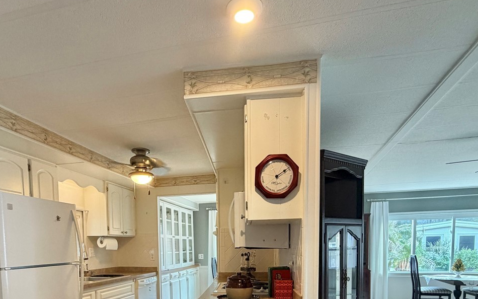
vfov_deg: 44.7
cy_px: 271
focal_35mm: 25
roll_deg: +0.9
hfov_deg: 72.1
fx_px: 326
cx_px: 205
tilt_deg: -3.3
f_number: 2.2
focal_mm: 2.22
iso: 250
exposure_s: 1/120
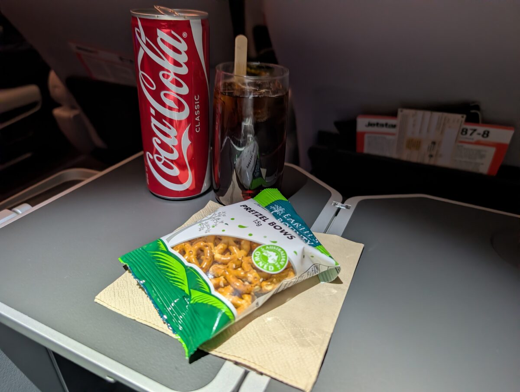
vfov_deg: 57.0
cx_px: 260
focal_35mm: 24
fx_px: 361
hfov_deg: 71.5
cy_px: 196
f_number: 1.68
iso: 146
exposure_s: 1/25
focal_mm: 6.9
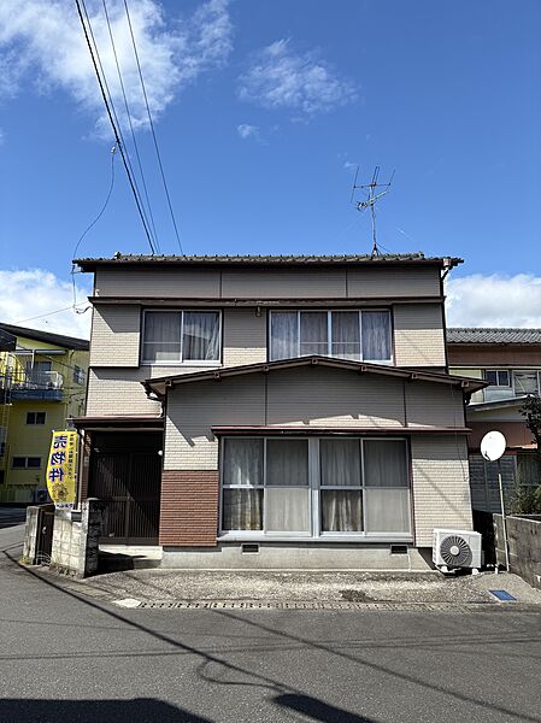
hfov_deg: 53.0
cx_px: 270
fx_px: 543
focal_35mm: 26
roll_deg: -0.7
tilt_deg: +12.5
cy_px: 362
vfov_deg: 67.3
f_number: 1.6
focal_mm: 5.96
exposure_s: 1/2747
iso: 50
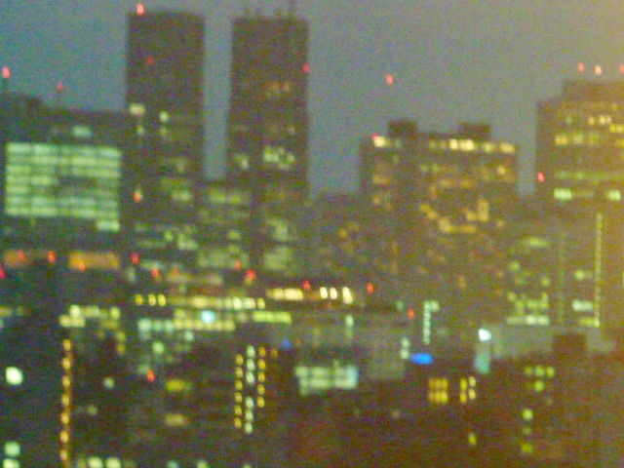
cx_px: 312
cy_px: 234
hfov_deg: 5.2
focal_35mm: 378
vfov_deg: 3.9
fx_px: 6814
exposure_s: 1/8
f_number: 4.6
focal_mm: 34.4
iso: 800
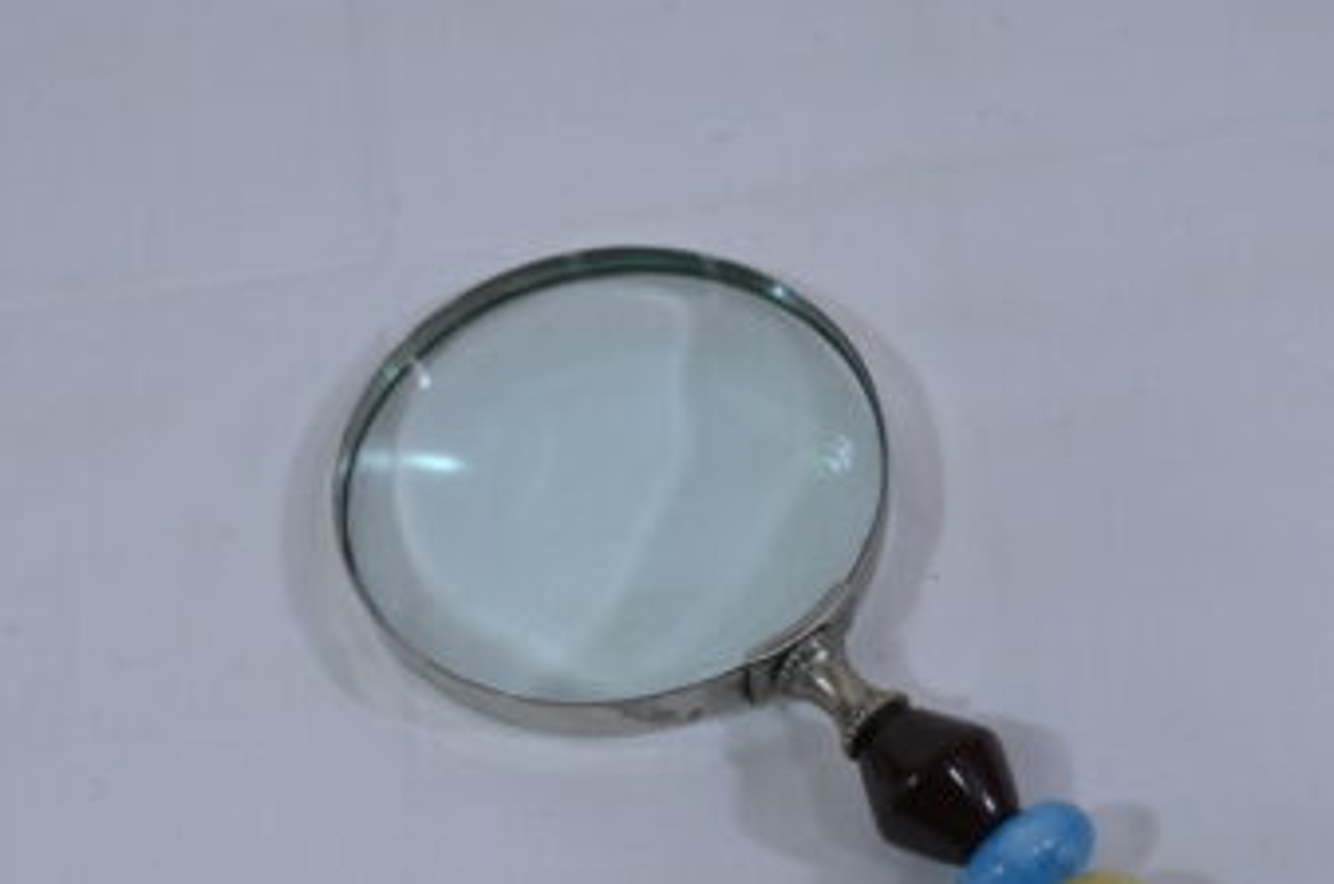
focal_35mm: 64
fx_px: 2367
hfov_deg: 31.2
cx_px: 924
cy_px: 772
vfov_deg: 20.8
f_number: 10
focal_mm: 36
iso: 640
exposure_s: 1/125
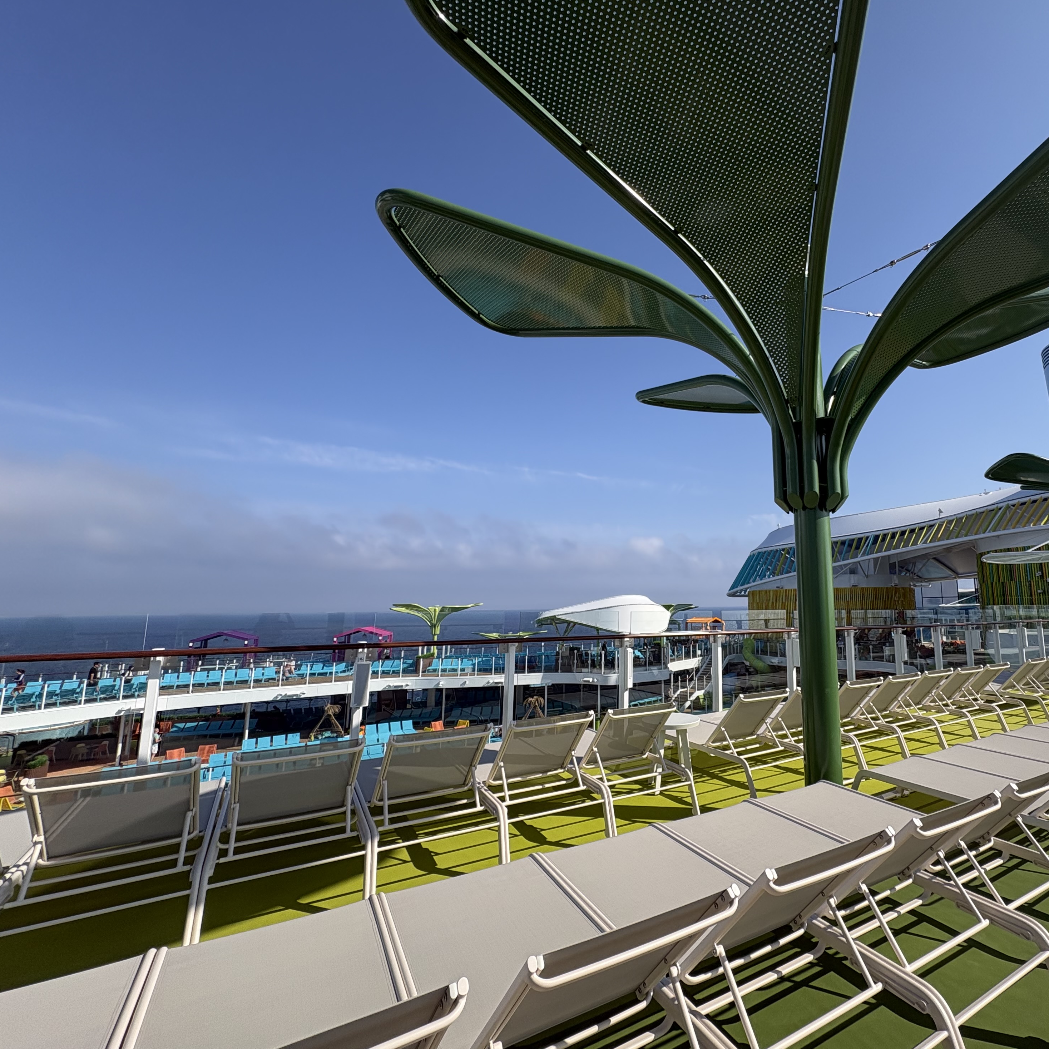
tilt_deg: +11.7
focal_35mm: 17
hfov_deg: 81.1
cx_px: 701
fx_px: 583
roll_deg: +2.7
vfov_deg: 84.0
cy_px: 511
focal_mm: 2.22
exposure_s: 1/2342
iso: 50
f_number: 2.2
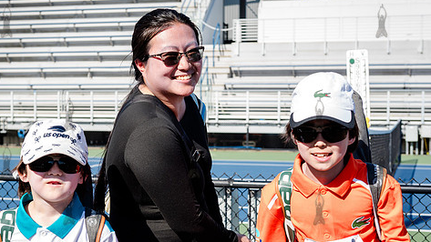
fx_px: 800
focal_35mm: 70
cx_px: 177
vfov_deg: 17.2
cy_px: 161
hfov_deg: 30.1
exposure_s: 1/400
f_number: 5
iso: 200
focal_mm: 48
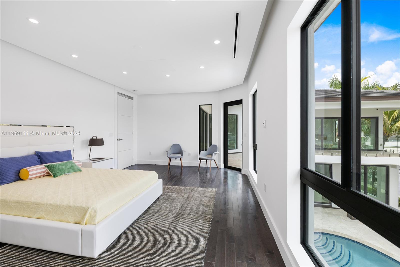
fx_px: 156
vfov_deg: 81.2
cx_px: 200
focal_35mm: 14
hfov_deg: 104.3
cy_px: 134
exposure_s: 1/100
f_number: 6.3
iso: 250
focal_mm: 14
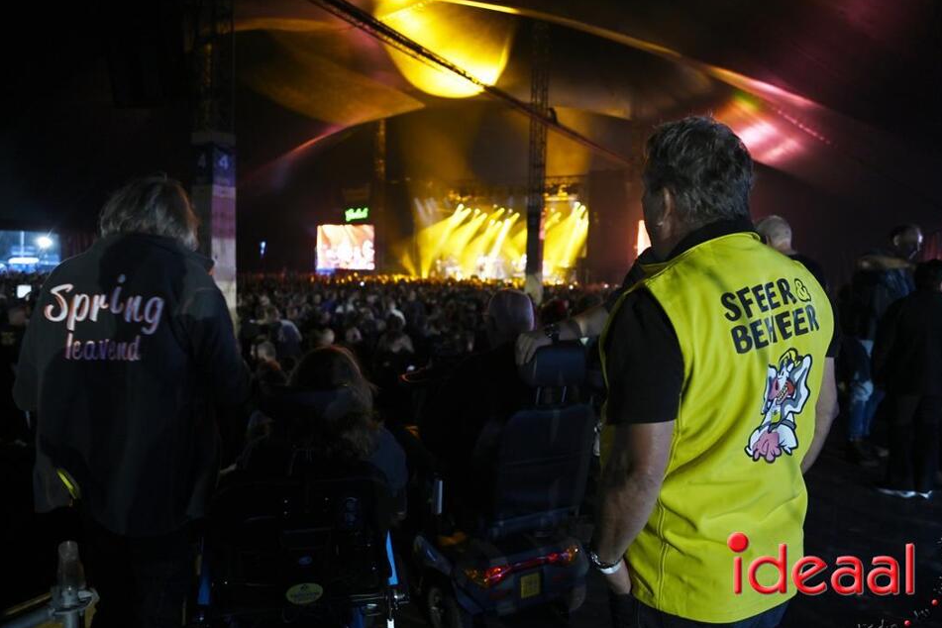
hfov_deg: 71.5
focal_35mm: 25
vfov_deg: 51.3
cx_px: 473
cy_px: 316
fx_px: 654
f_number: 2.8
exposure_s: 1/20
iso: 640
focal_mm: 24
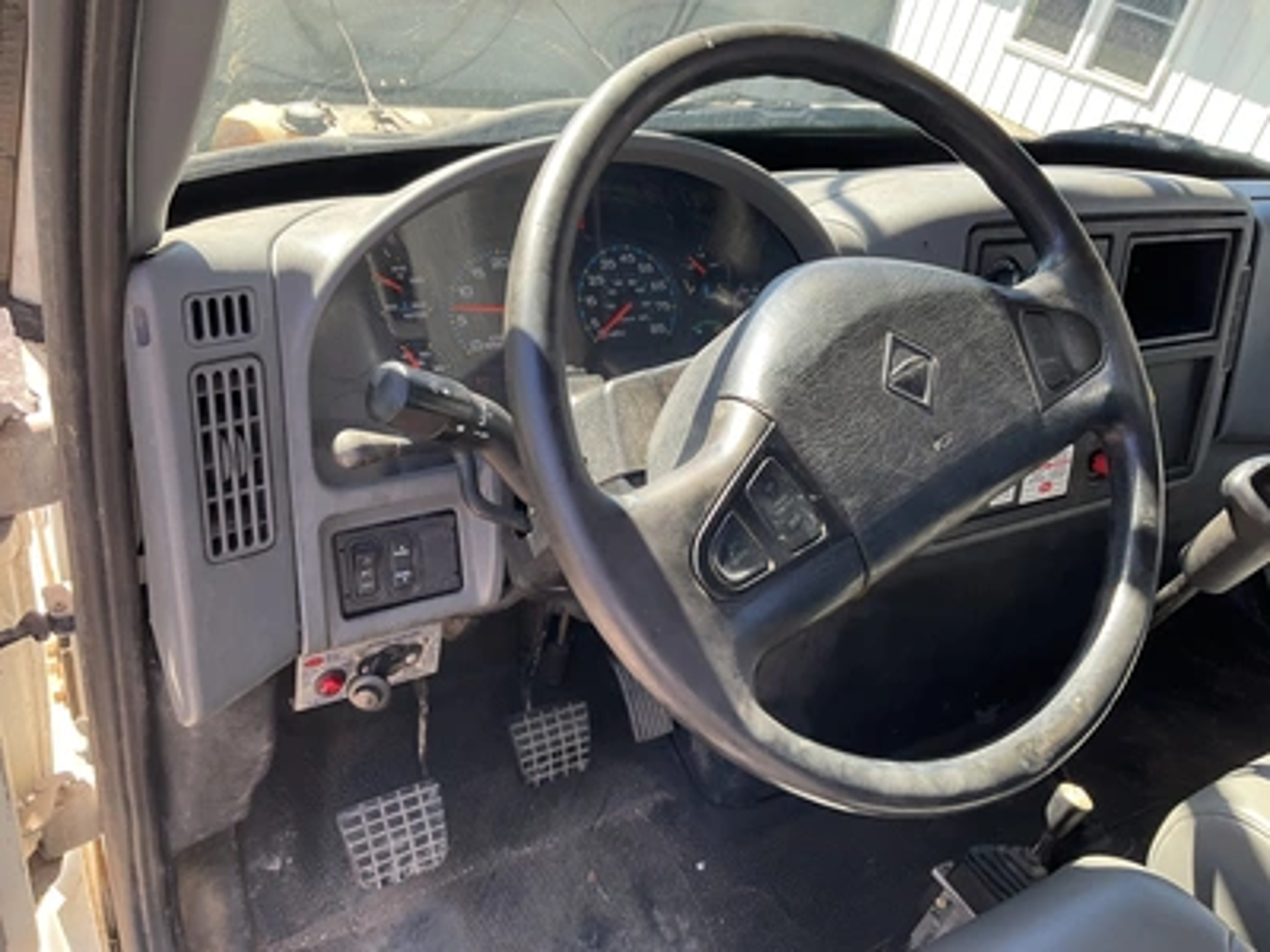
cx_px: 635
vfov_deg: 48.2
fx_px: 1064
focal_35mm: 29
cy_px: 476
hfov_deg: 61.7
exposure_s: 1/122
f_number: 1.8
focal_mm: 3
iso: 25
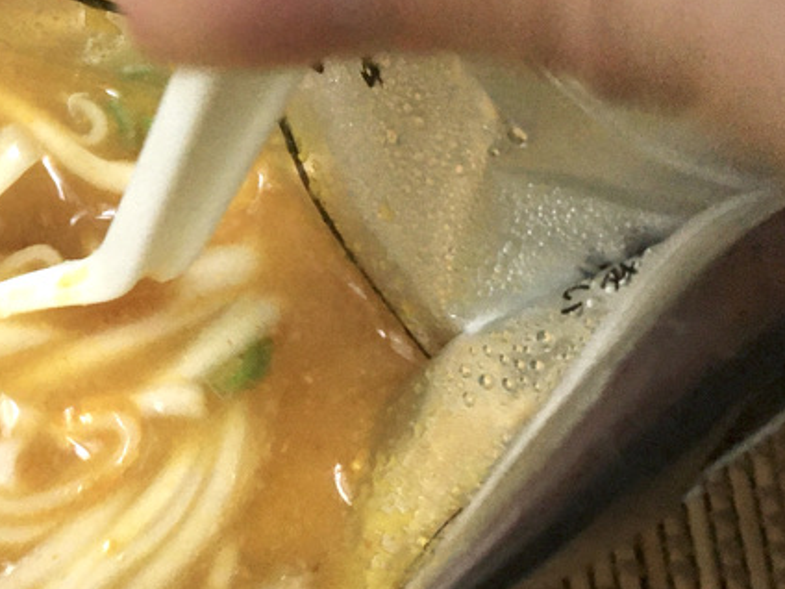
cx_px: -85
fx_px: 1587
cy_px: 167
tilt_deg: -65.6
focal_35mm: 70
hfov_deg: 25.7
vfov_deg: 20.9
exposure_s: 1/30
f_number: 2.2
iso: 125
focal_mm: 4.15
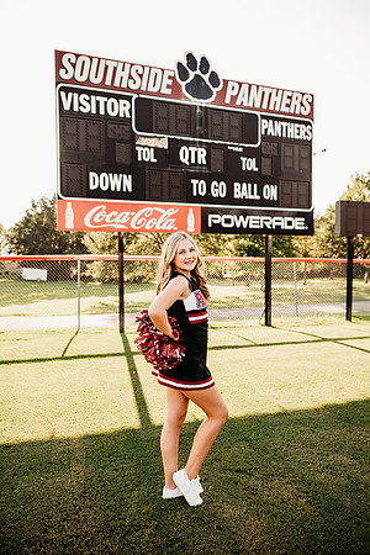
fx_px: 370
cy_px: 278
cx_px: 185
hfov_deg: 53.1
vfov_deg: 73.7
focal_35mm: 24
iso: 200
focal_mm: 24
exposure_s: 1/640
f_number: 2.8
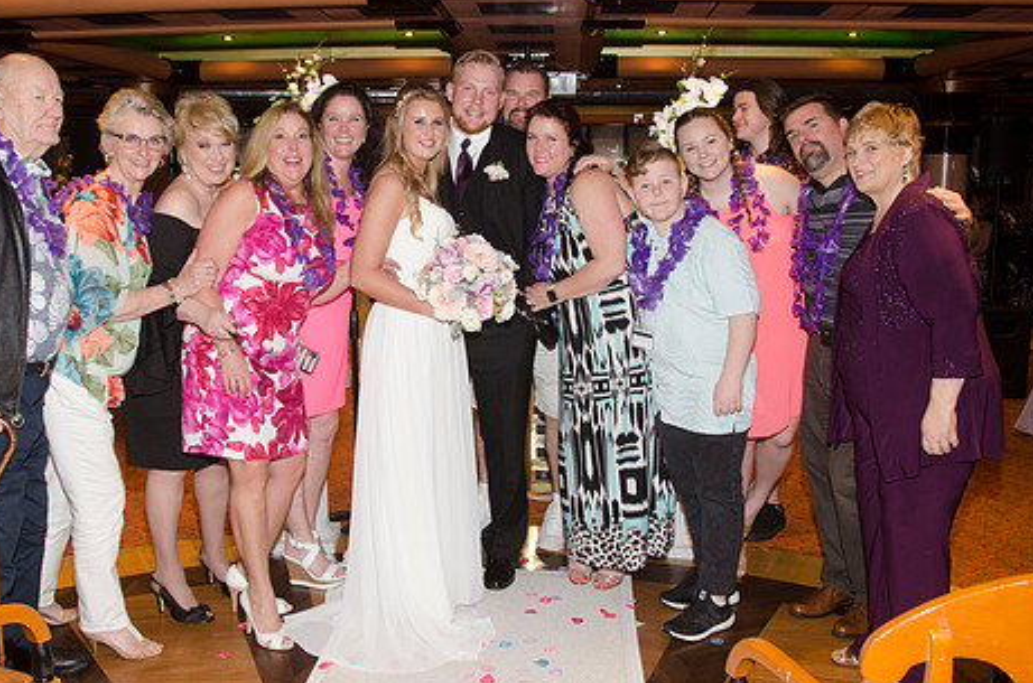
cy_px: 327
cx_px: 475
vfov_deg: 38.7
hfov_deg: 55.8
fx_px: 973
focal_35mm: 34
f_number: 5.6
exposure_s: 1/60
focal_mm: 18
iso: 400
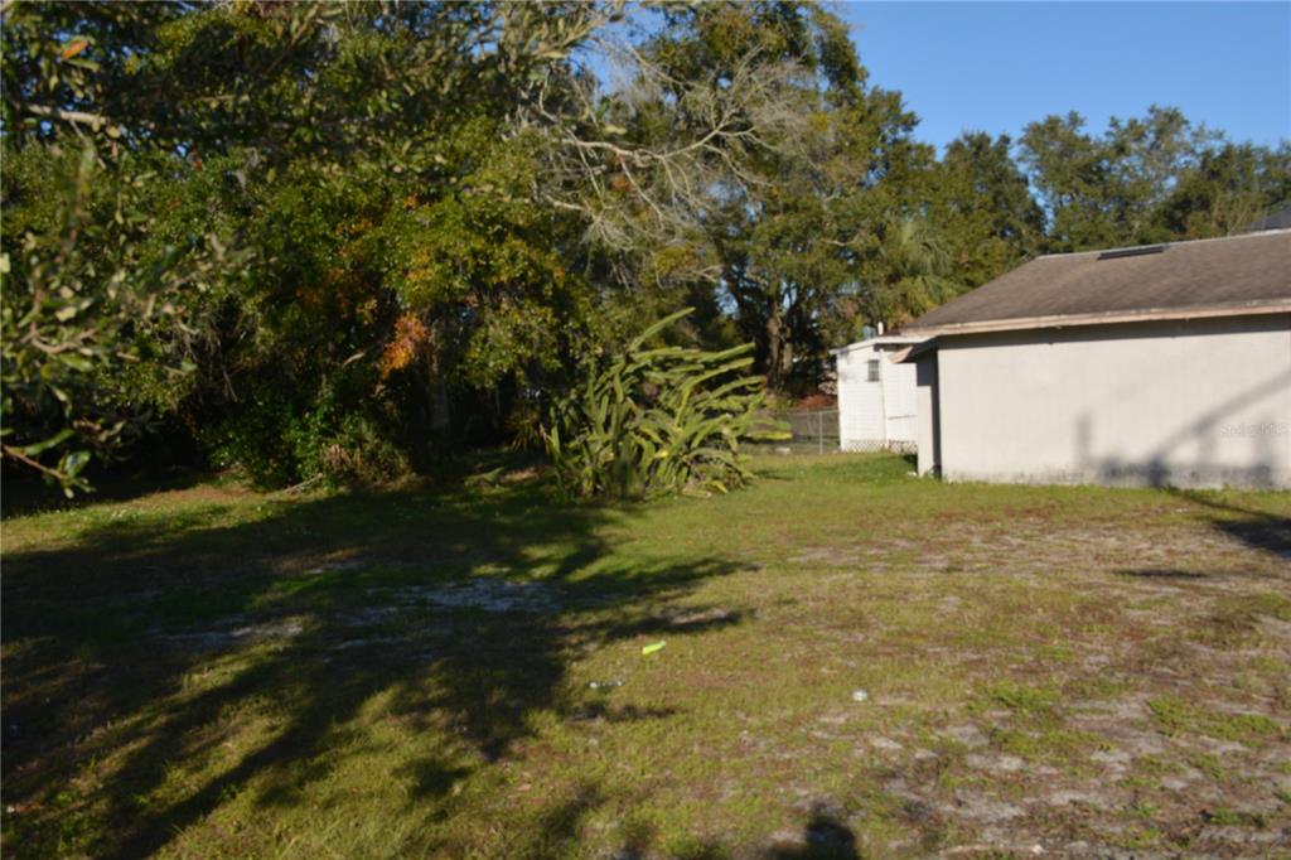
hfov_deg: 53.1
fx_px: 1291
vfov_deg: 36.8
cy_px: 430
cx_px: 646
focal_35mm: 36
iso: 100
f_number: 9
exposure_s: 1/200
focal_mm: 24
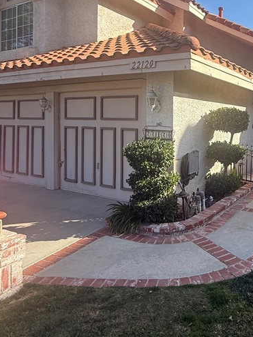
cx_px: 214
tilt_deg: +0.4
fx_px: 282
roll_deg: -1.3
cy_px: 124
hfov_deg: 45.0
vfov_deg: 60.7
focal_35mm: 29
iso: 50
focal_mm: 2.22
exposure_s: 1/942
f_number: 2.2
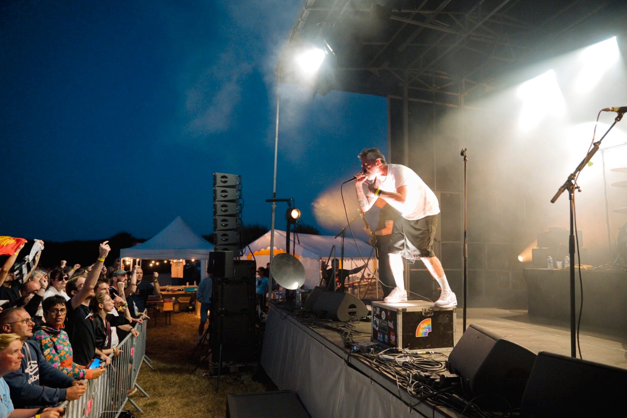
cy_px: 209
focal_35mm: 24
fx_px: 418
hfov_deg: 73.7
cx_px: 314
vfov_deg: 53.1
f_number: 2.8
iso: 4000
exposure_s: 1/250
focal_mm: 24
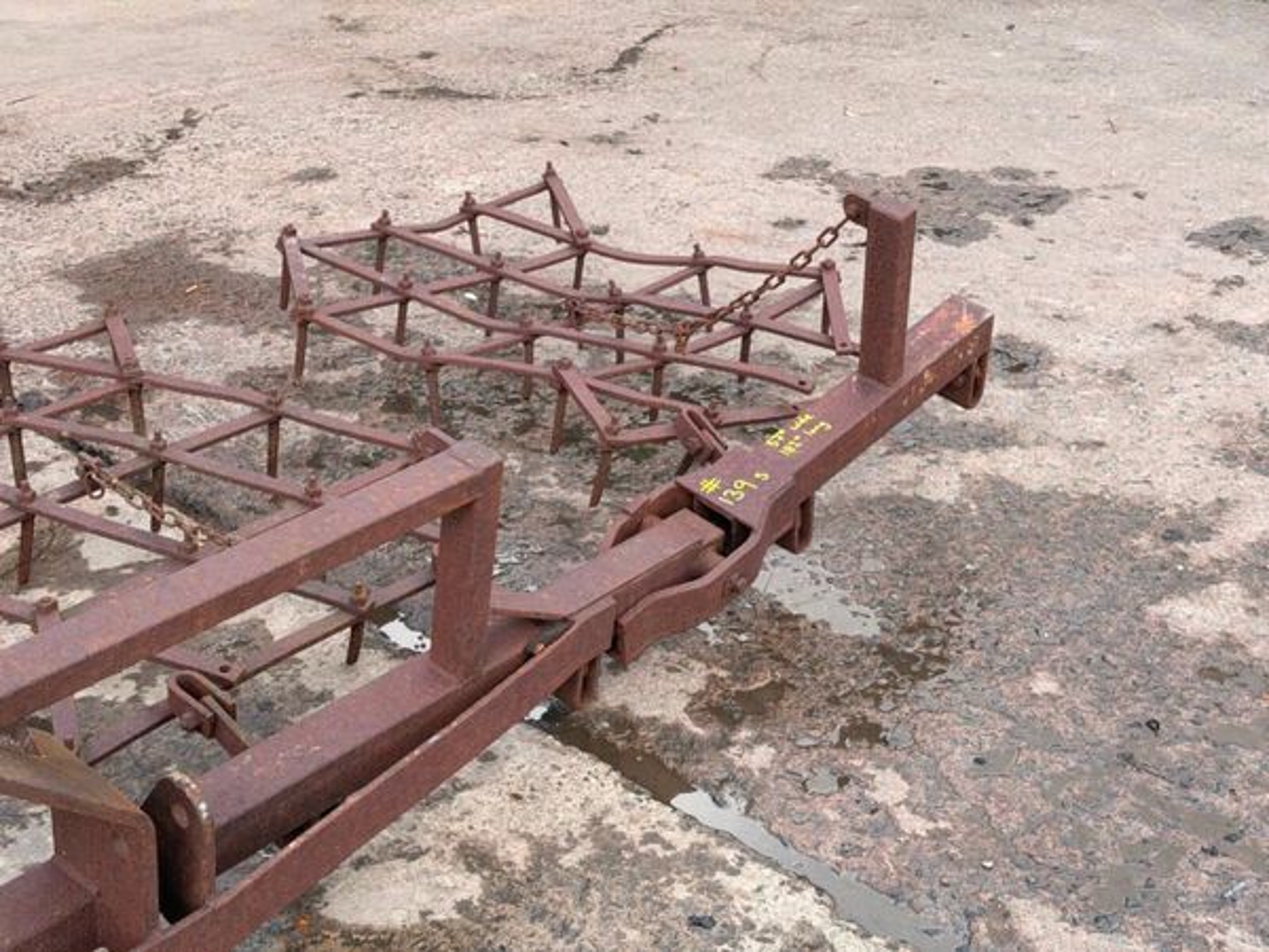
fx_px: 1760
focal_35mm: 48
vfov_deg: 30.3
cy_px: 476
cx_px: 634
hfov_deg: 39.7
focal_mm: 6.76
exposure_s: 1/951
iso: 64
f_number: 1.78
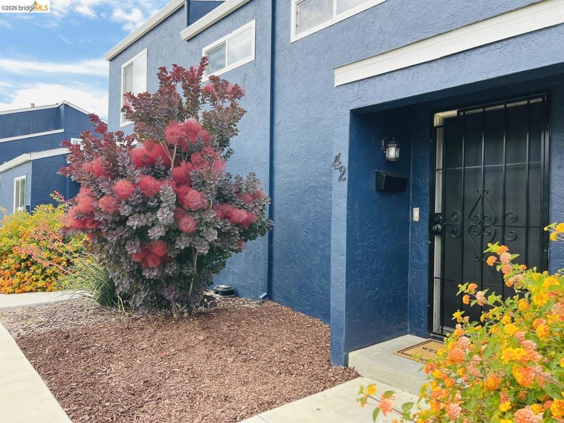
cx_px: 282
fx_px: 424
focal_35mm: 26
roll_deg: -1.2
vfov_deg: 53.1
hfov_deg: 67.3
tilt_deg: +0.1
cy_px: 212
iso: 50
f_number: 1.5
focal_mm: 5.7
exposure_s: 1/662
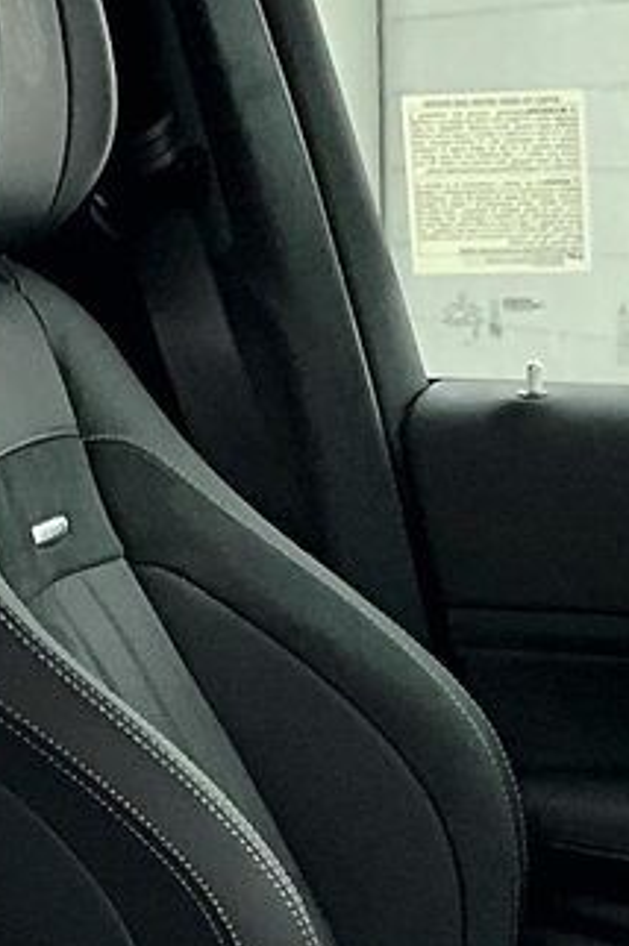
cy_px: 1099
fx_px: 3939
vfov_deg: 13.4
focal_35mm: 150
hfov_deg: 9.1
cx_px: 53
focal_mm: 3
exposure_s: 1/40
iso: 250
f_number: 1.8
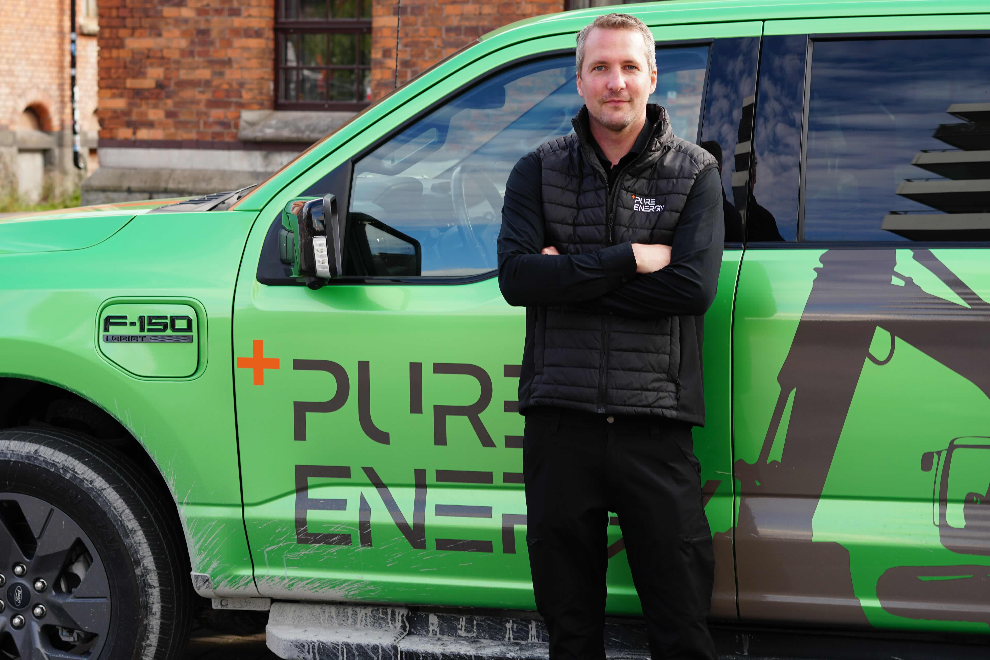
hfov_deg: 24.6
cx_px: 495
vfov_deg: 16.6
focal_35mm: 82
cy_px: 330
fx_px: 2269
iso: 100
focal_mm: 55
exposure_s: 1/100
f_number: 5
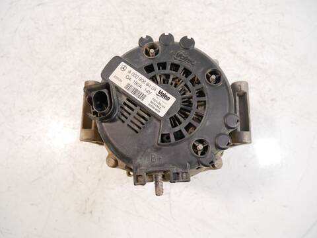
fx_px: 220
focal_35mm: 24
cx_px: 158
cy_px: 119
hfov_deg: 71.6
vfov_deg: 56.8
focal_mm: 12
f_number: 3.5
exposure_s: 1/60
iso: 800
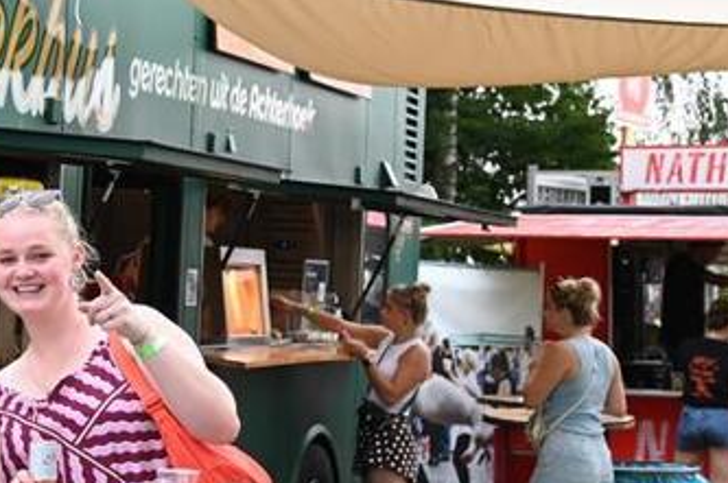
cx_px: -101
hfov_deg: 15.9
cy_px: 121
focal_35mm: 125
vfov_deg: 10.9
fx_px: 2524
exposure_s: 1/250
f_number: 4
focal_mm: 42
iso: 360
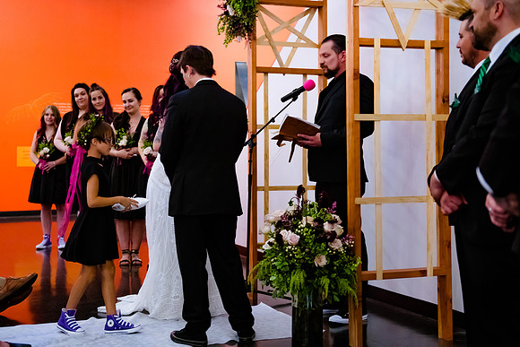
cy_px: 150
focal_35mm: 55
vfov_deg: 24.8
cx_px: 240
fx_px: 788
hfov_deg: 36.5
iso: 4000
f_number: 2.8
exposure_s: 1/250
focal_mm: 45
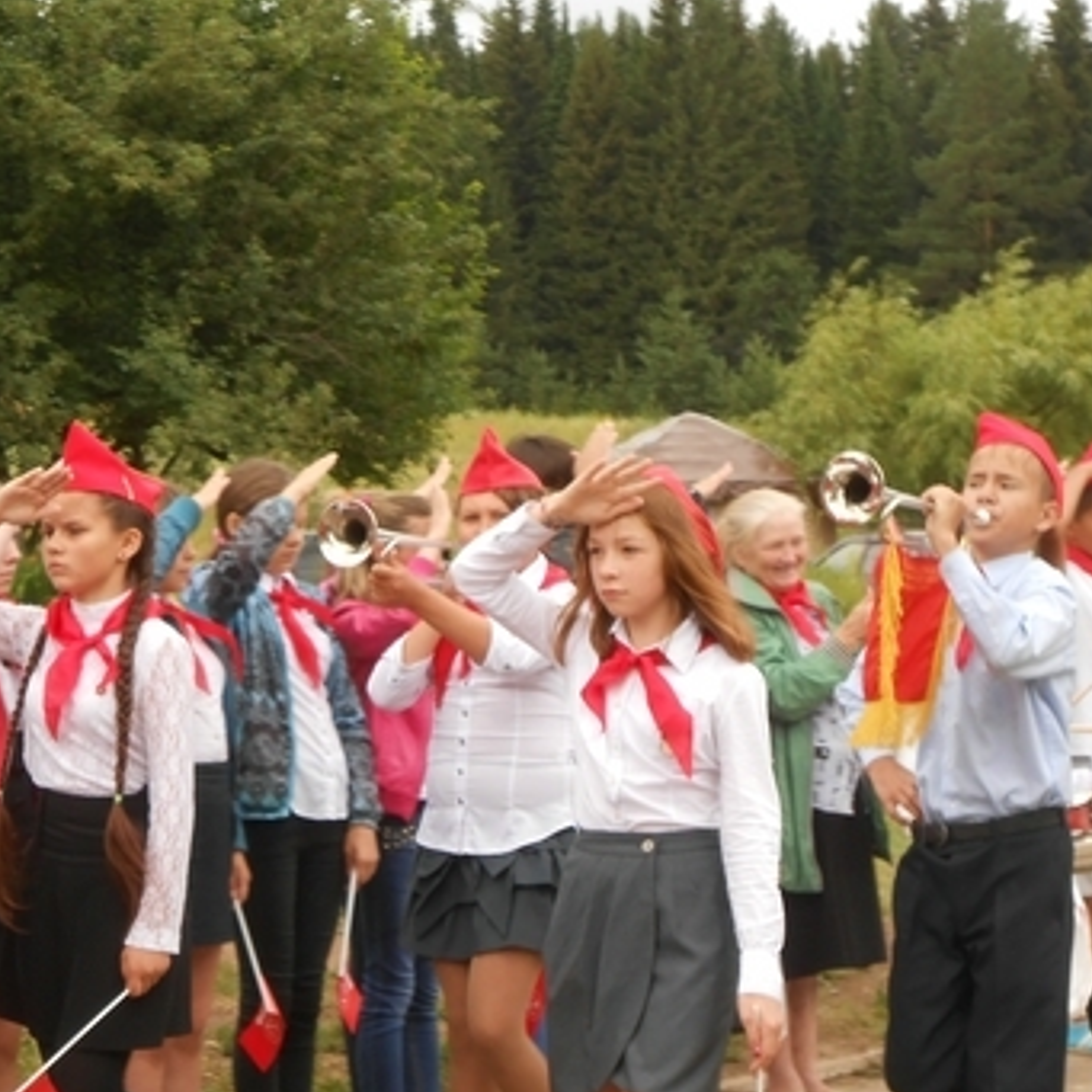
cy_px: 660
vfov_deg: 15.5
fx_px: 3997
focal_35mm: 112
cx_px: 154
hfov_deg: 15.4
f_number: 6
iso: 80
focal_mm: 12.8
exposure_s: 1/60
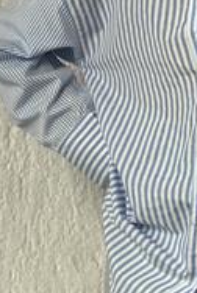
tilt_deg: +1.0
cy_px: 153
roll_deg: +1.8
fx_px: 924
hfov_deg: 11.9
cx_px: 236
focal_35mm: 113
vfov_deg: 18.1
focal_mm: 6.86
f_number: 1.78
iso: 80
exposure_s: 1/121
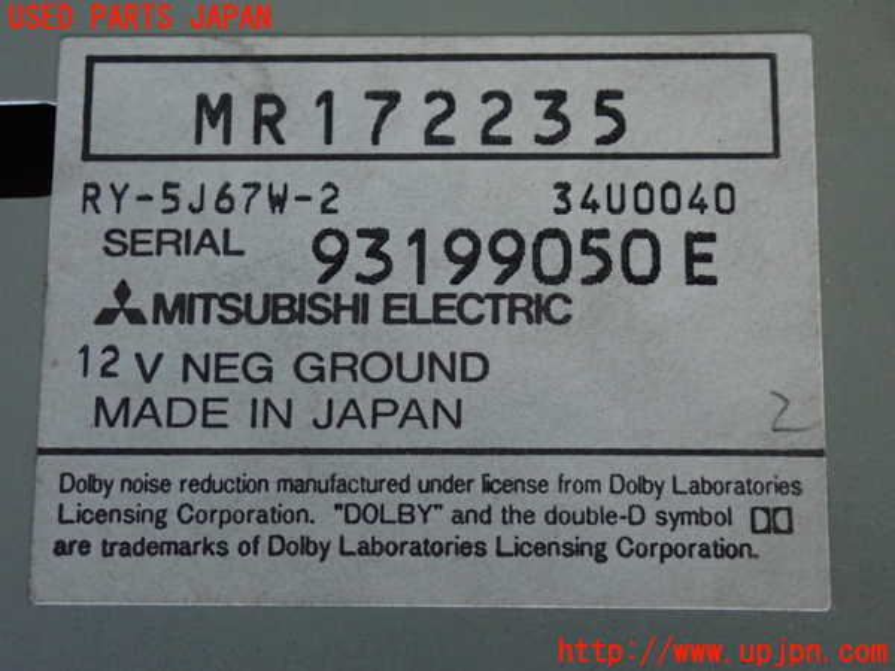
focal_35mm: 82
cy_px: 336
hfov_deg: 23.8
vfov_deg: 18.0
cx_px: 448
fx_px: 2120
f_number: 4.3
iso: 800
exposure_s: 1/50
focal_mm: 14.62
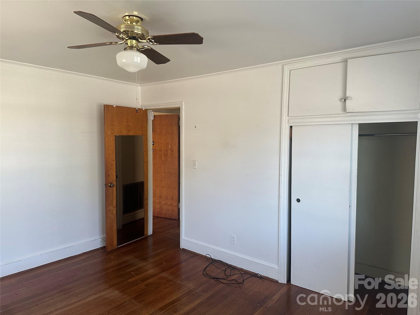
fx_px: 291
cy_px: 158
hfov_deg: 71.6
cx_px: 210
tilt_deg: -3.0
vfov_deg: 56.8
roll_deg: -0.7
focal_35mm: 24
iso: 250
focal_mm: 6.86
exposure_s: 1/117
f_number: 1.78
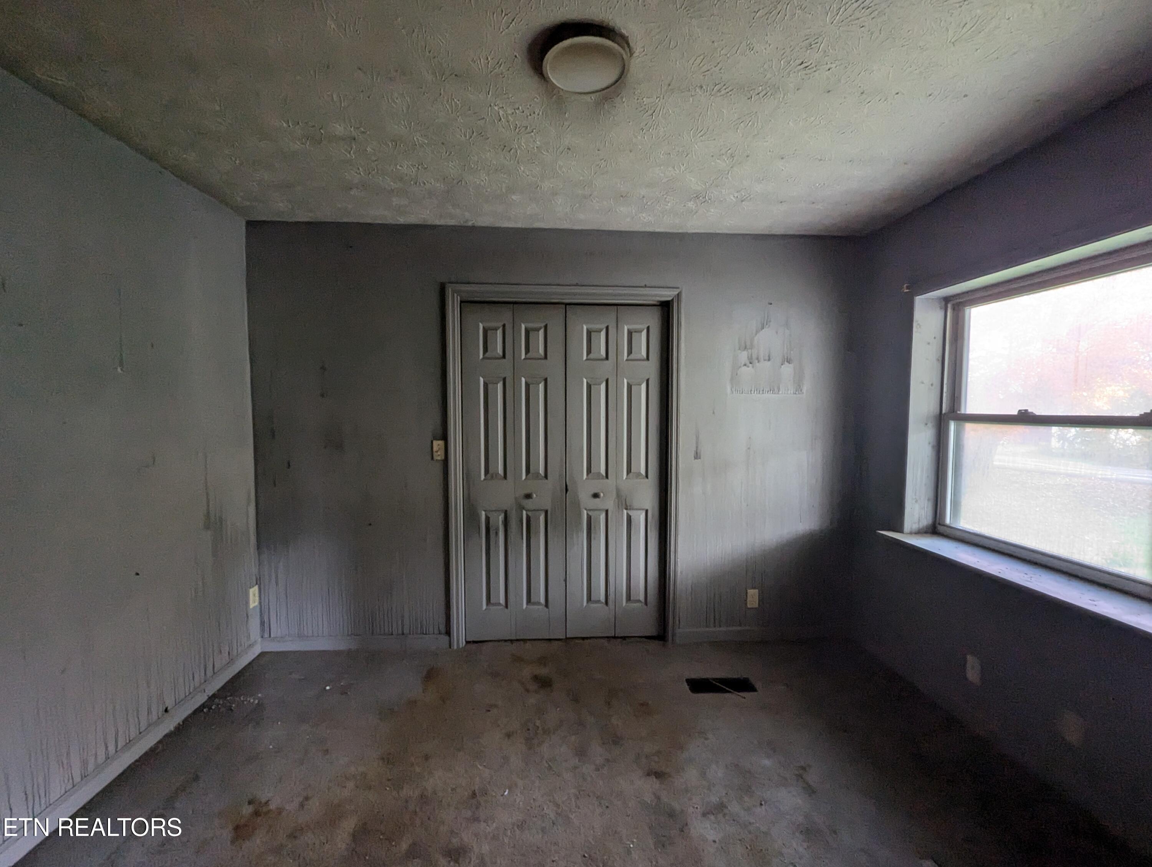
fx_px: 433
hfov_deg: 106.1
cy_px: 434
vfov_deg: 90.0
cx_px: 576
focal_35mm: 13
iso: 148
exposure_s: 1/21.3
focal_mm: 1.95
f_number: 2.2
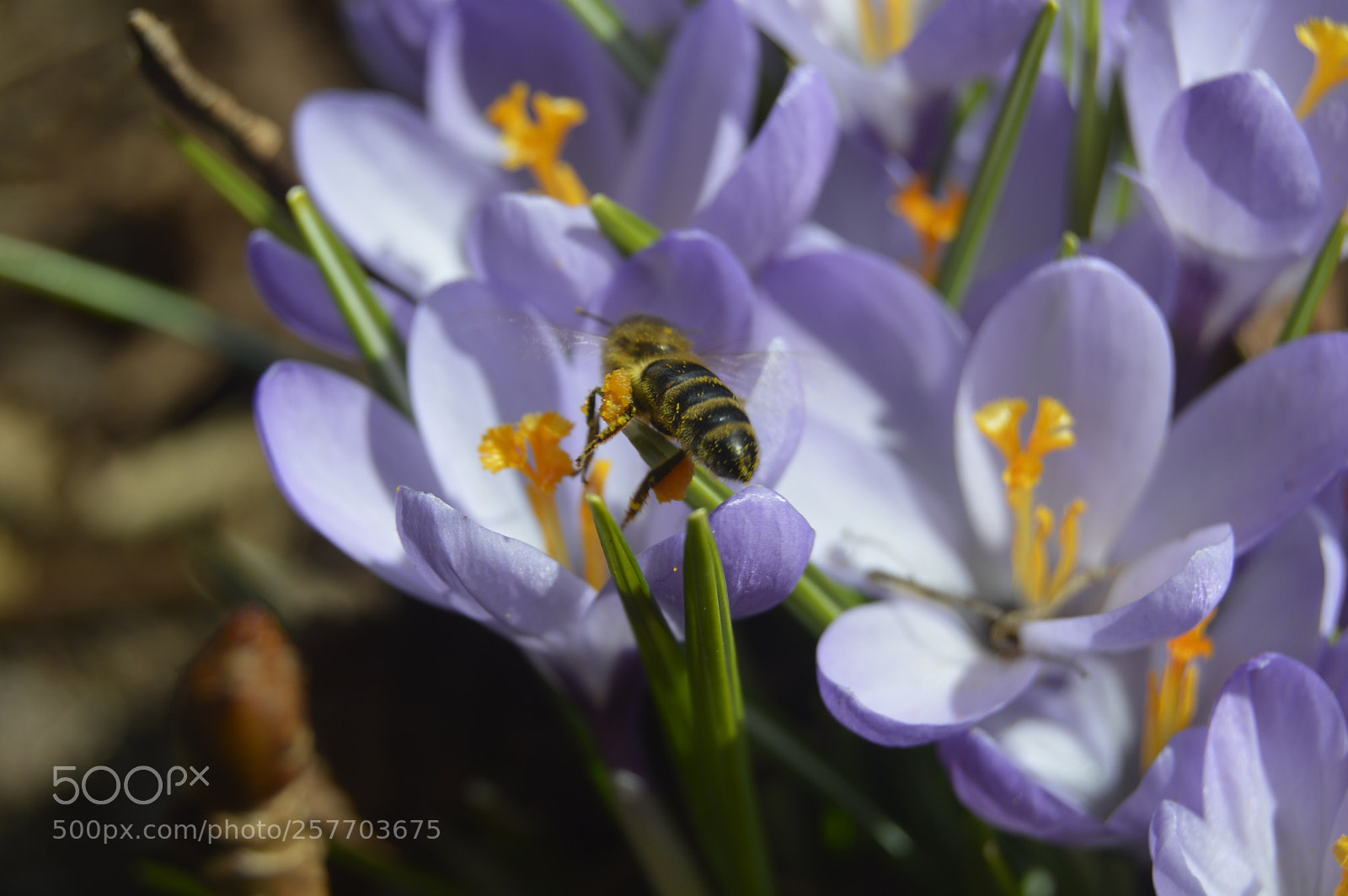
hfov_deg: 24.6
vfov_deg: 16.5
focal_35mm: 82
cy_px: 448
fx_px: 3087
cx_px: 674
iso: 100
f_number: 8
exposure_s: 1/250
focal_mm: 55
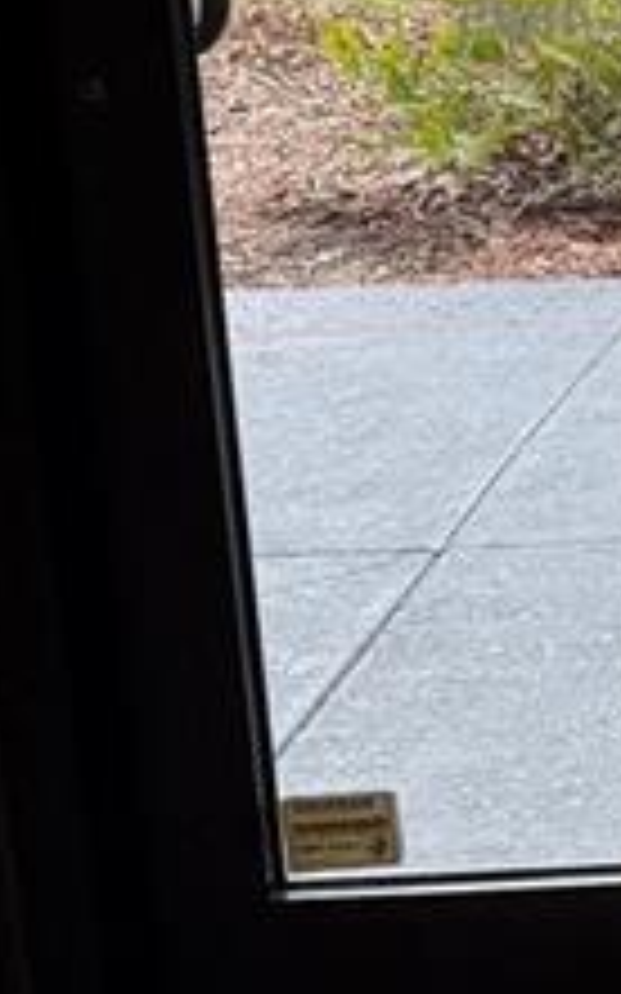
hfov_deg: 8.0
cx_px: 1917
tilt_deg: -13.7
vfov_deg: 15.0
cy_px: 166
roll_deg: -1.3
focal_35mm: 138
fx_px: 3739
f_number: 1.78
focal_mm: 6.76
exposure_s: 1/428
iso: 100
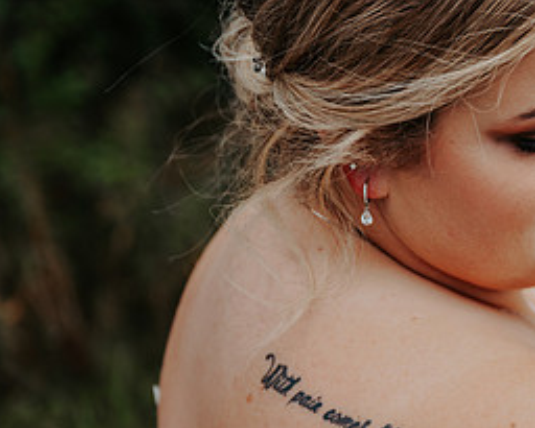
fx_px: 1616
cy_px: 334
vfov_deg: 15.0
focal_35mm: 102
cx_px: 502
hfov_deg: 18.4
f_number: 2.8
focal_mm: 48
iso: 200
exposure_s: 1/1000
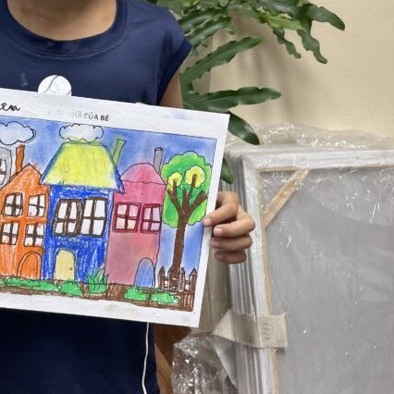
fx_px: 695
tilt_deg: -7.2
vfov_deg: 30.3
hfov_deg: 30.7
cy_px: 42
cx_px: 65
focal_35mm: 54
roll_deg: -2.0
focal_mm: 4.2
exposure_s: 1/100
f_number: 1.6
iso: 80
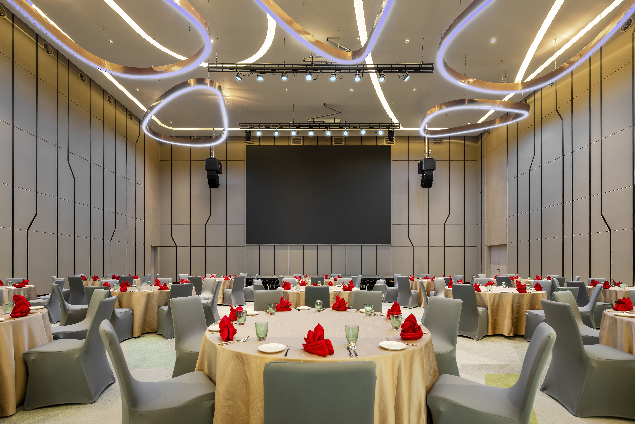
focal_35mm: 12
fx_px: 212
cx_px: 318
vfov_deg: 90.0
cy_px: 212
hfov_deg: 112.6
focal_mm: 12
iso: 320
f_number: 5
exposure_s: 1/4
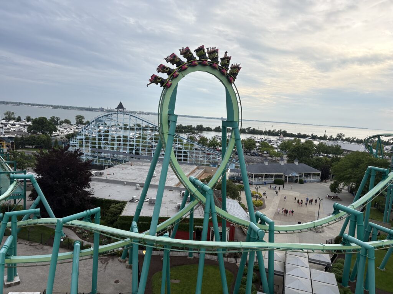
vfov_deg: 53.1
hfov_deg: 67.3
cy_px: 147
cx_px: 196
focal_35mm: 26
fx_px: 295
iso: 50
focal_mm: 5.96
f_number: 1.6
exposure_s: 1/1587
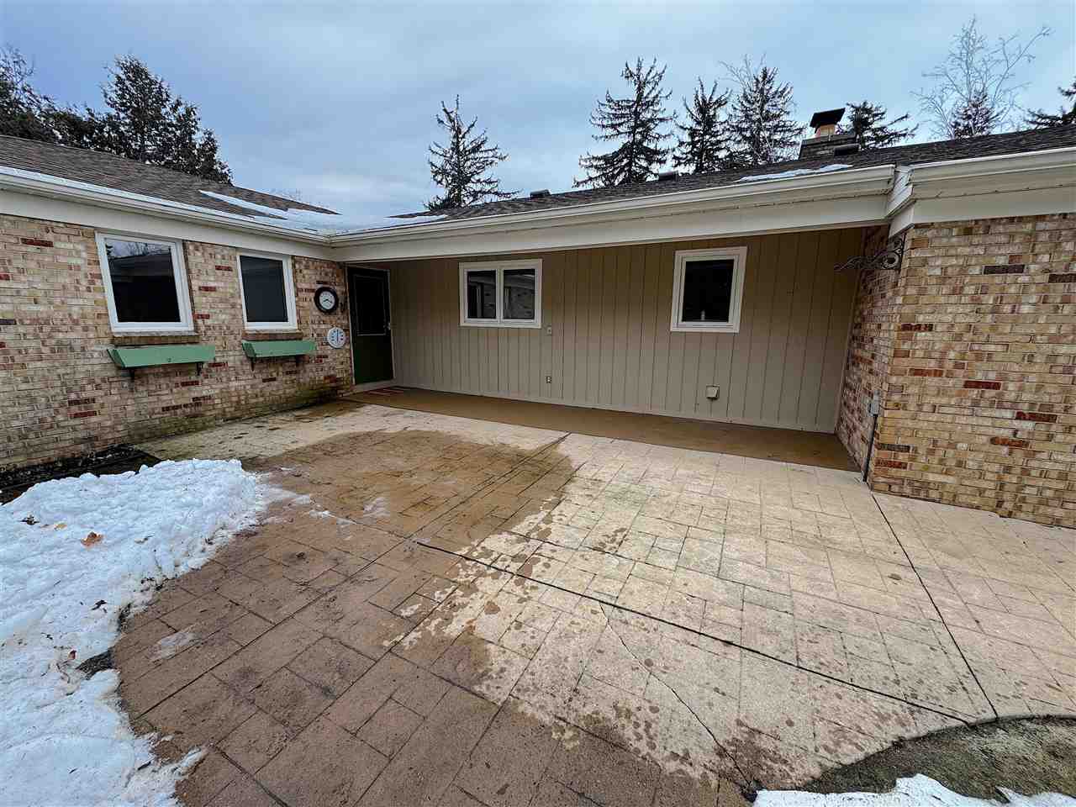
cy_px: 404
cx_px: 538
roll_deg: -0.8
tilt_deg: -11.3
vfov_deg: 85.7
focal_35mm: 14
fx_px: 435
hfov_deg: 102.1
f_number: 2.2
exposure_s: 1/109
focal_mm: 2.22
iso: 40
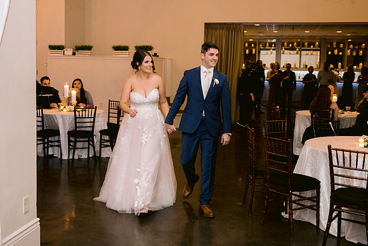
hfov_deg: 42.7
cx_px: 154
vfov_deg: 29.3
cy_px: 102
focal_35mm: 46
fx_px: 469
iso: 1600
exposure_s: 1/100
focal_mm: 35
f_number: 2.2
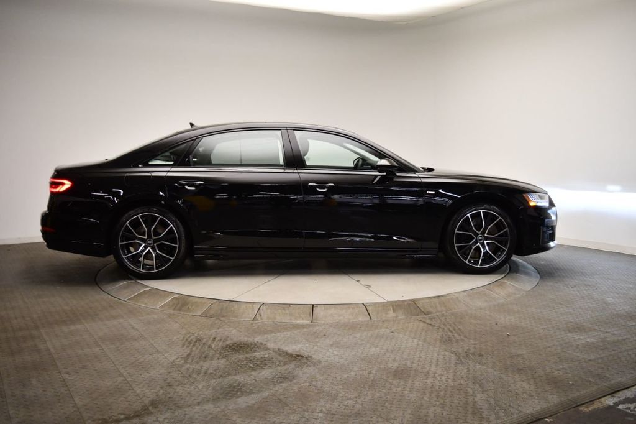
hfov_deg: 55.8
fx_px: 600
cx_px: 318
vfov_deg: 38.9
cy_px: 212
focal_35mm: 34
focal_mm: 23
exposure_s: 1/125
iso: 1400
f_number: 3.8
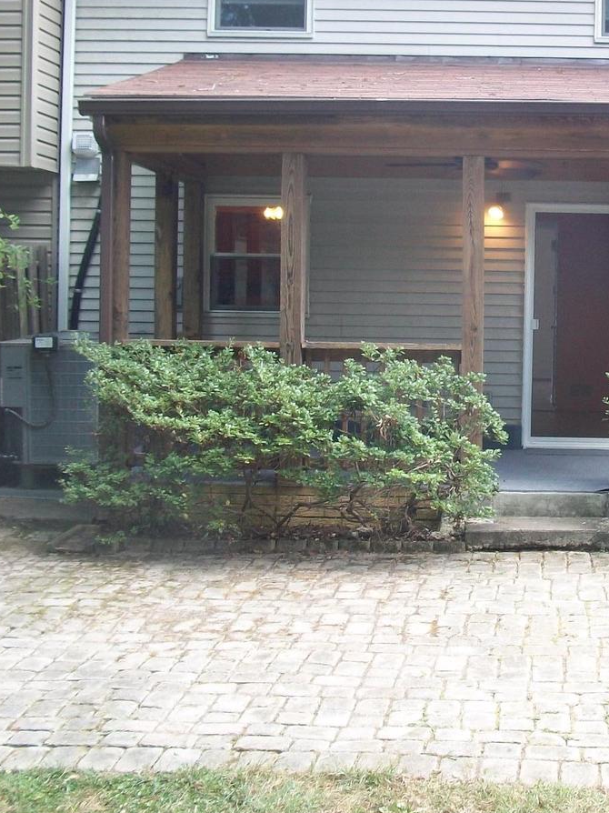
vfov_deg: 34.9
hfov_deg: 25.9
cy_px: 342
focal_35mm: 55
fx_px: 1291
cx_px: 514
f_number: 2.9
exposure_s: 1/80
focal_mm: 5.7
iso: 80
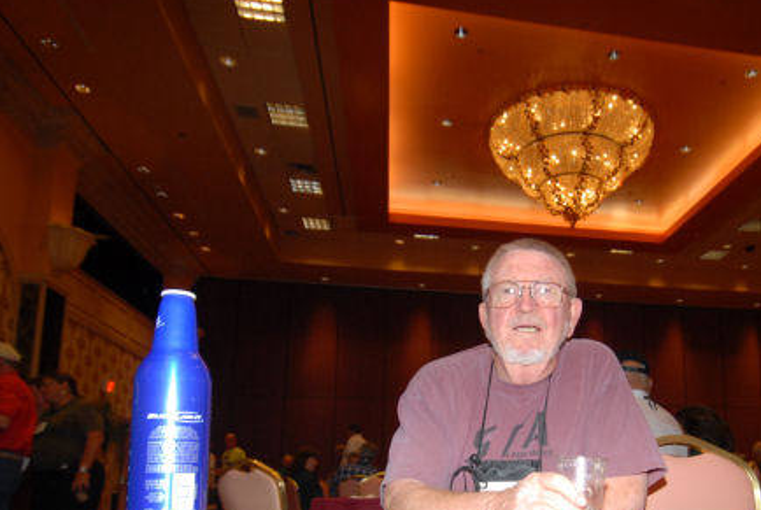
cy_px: 386
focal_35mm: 29
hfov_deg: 61.4
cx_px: 530
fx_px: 614
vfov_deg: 43.6
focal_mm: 12
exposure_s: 1/60
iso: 400
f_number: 5.6
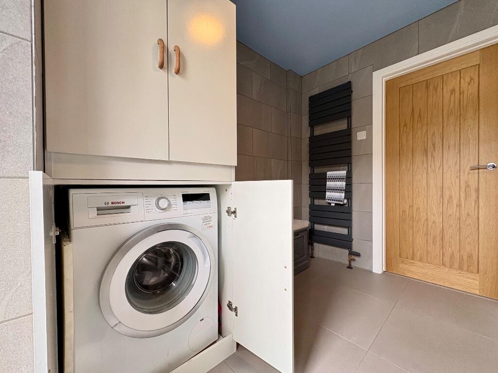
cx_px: 249
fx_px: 201
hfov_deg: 102.1
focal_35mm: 14
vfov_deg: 85.6
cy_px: 186
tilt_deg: +1.0
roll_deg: +0.8
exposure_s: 1/99
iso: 100
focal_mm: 2.22
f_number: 2.2
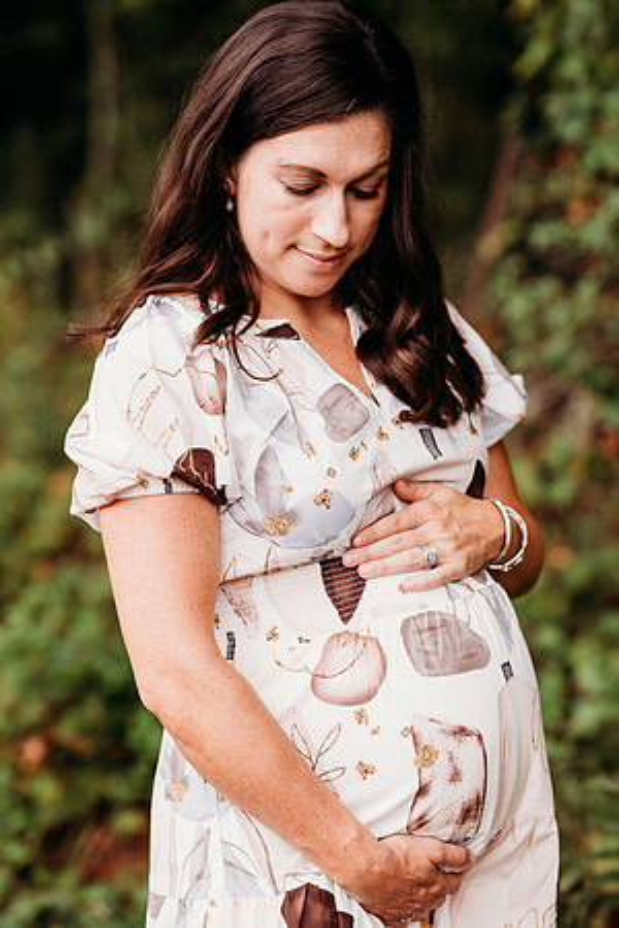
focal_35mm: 85
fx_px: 2192
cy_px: 464
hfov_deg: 16.1
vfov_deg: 23.9
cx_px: 310
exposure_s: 1/200
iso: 320
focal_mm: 85
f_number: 2.5
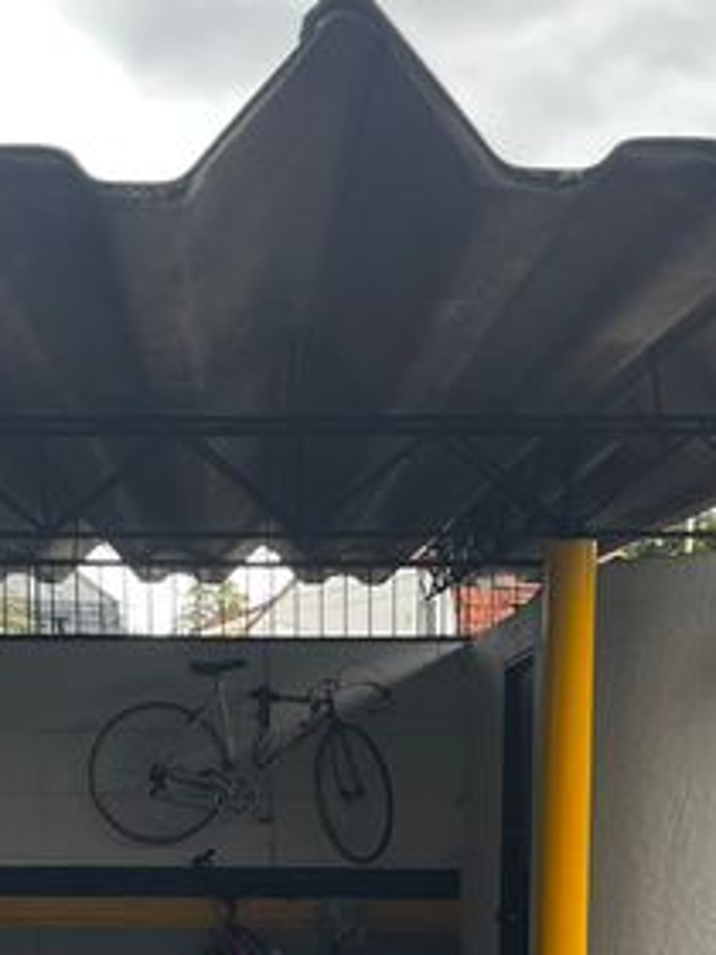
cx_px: 211
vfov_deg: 29.7
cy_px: 892
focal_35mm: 62
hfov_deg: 23.5
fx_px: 1710
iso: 125
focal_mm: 5.1
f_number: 1.6
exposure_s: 1/121
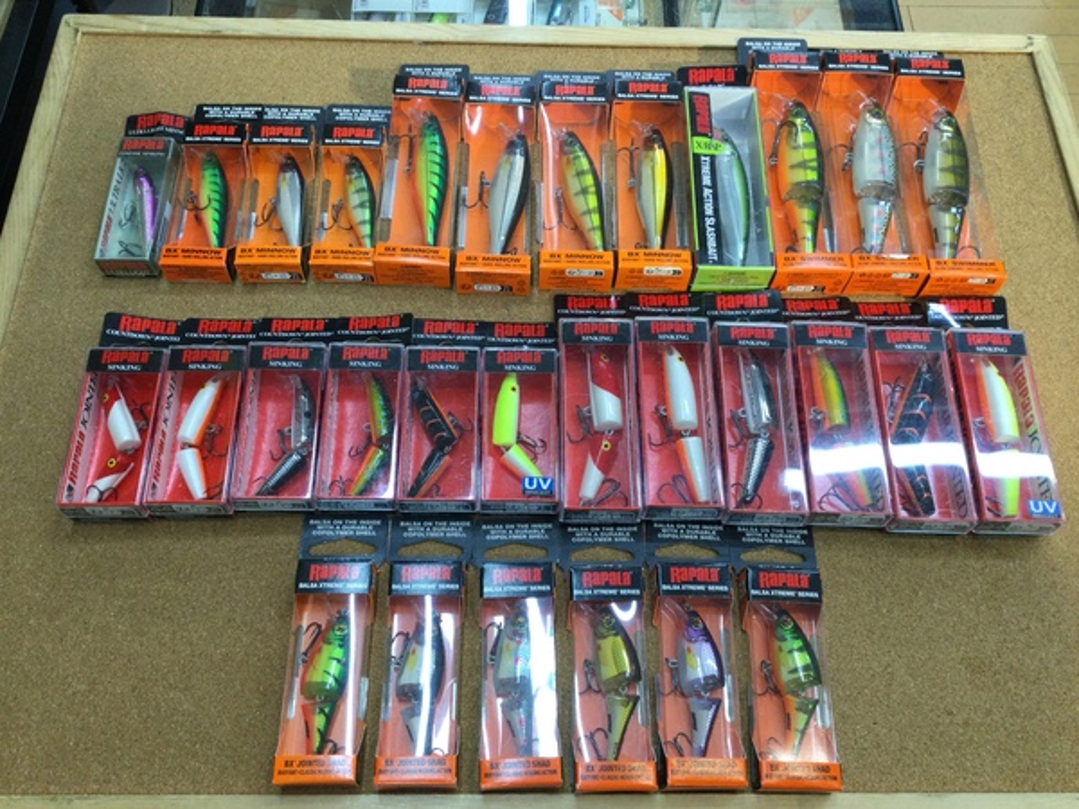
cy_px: 404
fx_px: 966
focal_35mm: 31
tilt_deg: -65.3
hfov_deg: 58.4
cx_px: 540
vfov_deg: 45.4
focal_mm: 3.3
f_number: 2.4
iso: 32
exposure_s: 1/30
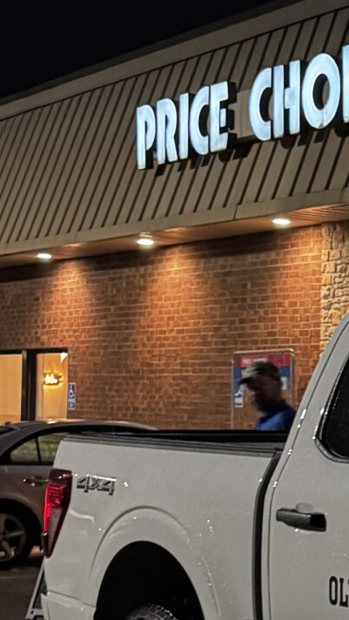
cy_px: 404
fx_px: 1545
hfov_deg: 11.3
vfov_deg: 22.6
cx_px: 758
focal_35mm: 94
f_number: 1.78
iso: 800
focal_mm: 6.76
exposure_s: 1/40
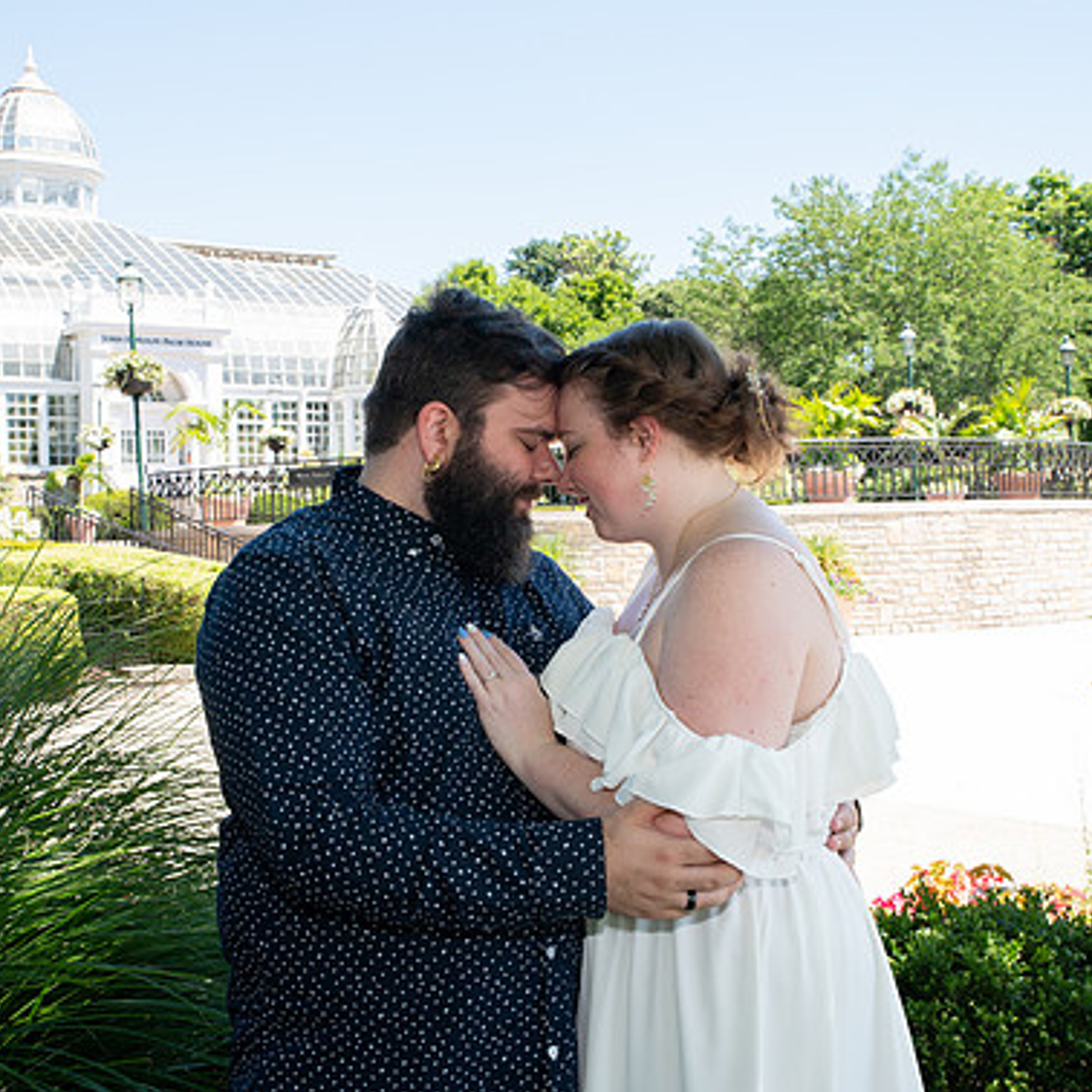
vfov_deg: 37.5
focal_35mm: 45
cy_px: 502
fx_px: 1606
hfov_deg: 37.5
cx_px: 495
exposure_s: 1/200
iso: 500
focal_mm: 32
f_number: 10
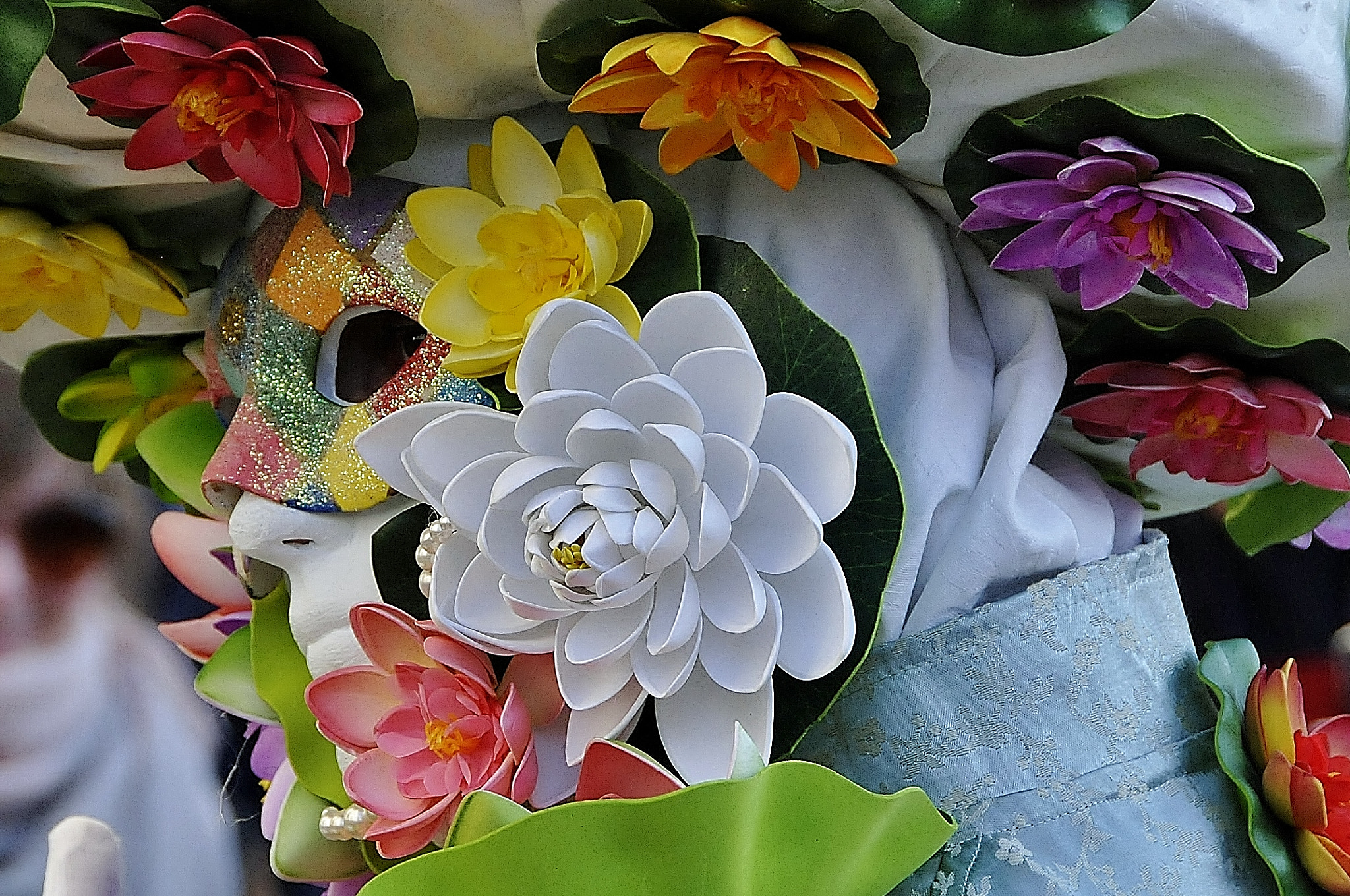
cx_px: 675
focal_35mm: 158
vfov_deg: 8.7
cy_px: 448
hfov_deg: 13.1
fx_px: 5899
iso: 800
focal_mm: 105
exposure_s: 1/640
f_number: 8
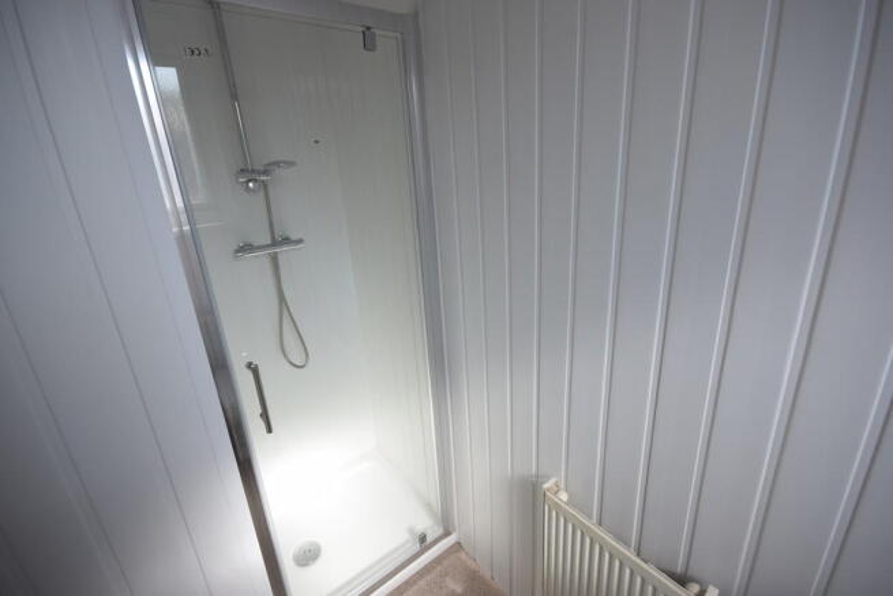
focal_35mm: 15
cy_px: 298
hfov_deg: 100.4
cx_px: 446
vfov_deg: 77.4
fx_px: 372
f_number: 8
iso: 360
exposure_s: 1/250
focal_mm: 10
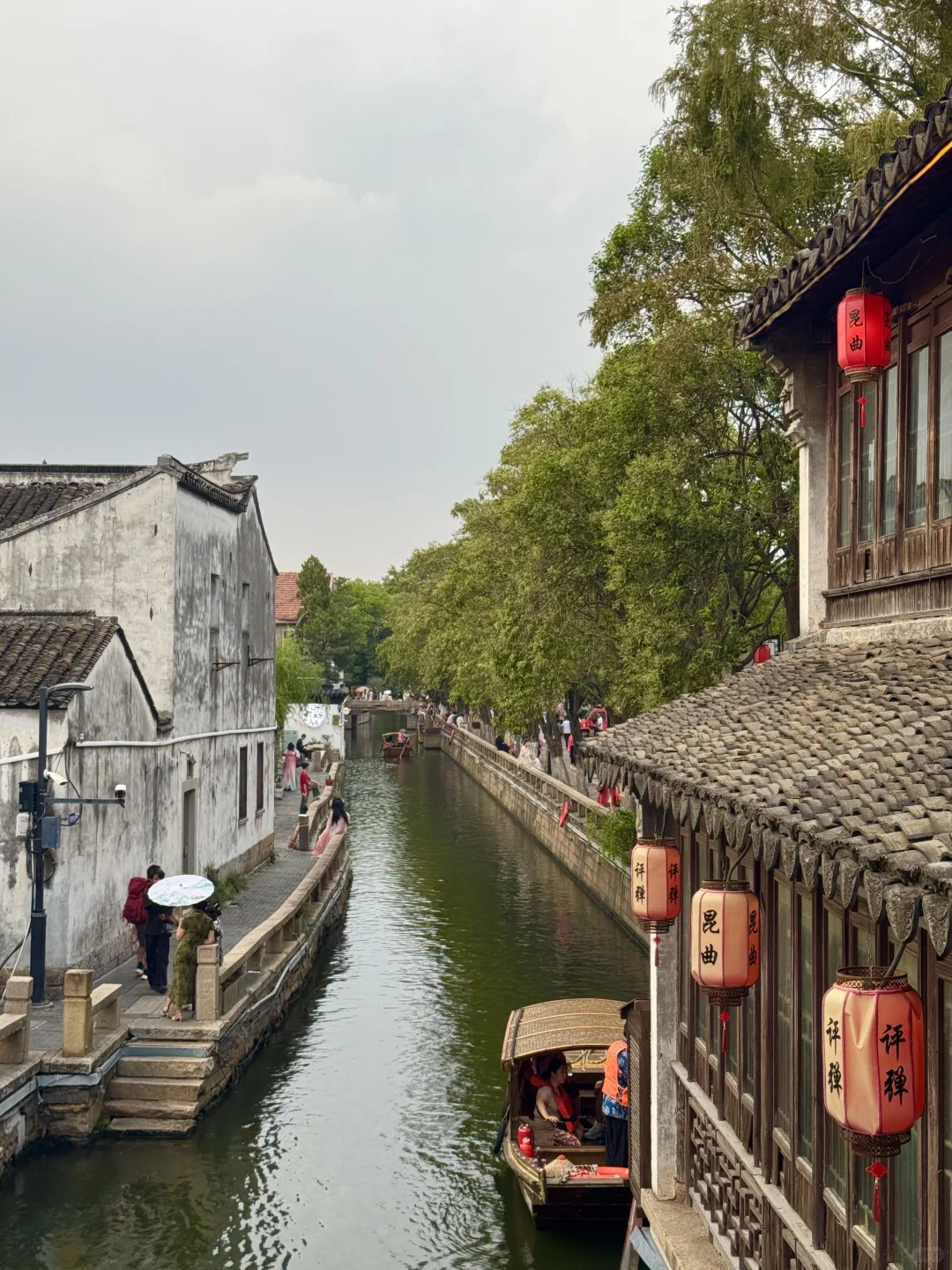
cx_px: 476
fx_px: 1760
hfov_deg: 30.3
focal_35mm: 48
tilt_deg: +2.0
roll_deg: -0.6
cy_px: 635
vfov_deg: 39.7
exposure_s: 1/231
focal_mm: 6.76
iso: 64
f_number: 1.78
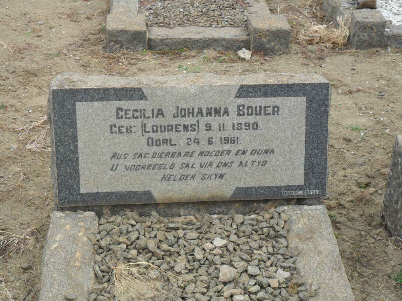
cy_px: 168
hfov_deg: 30.3
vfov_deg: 22.9
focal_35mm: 64
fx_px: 743
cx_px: 181
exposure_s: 1/180
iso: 100
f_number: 5
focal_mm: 9.3
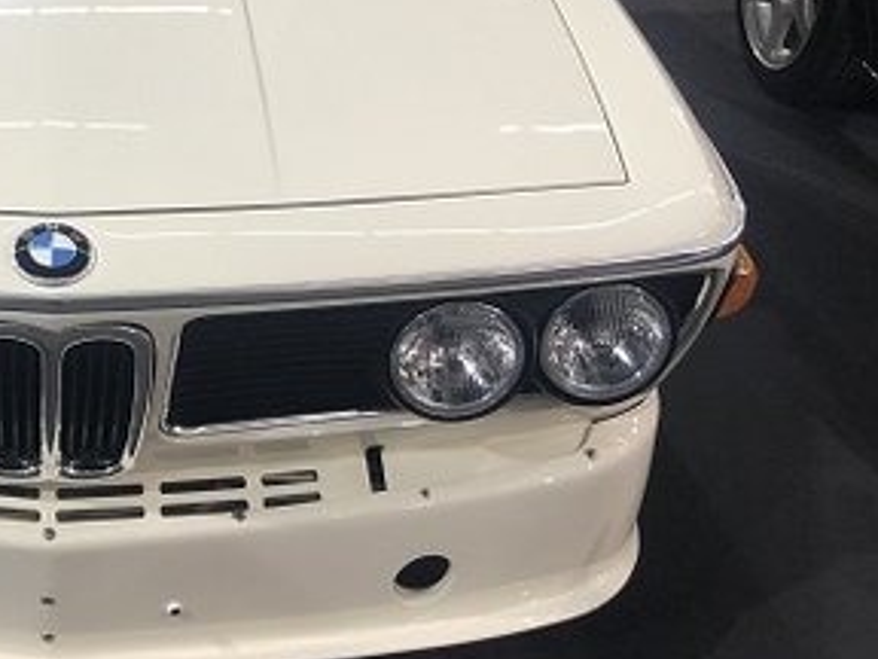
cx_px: -44
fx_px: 1725
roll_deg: +2.0
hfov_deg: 26.7
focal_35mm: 68
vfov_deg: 21.6
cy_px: 246
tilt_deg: -24.1
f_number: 1.8
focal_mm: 3.99
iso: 32
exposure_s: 1/50
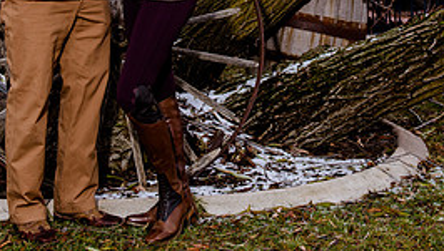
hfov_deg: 23.6
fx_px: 1060
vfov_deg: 13.1
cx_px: 210
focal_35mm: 90
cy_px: -54
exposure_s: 1/160
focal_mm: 38
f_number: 4
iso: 200
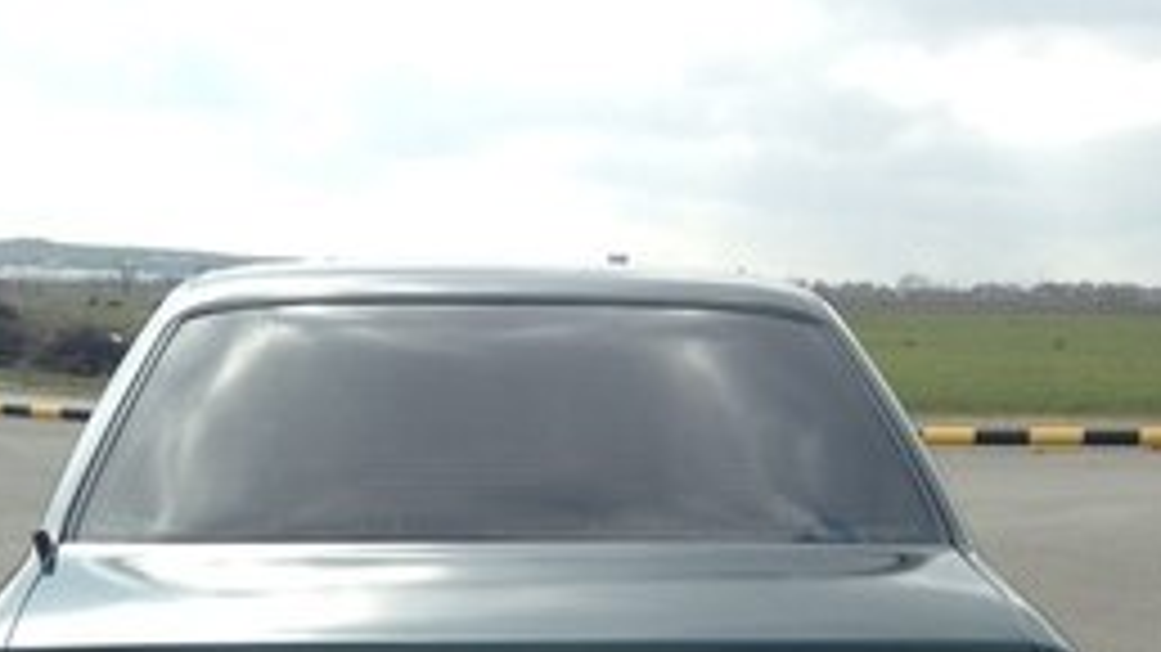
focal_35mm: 69
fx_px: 2124
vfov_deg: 16.1
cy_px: 962
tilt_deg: -15.0
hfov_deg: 30.6
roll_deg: -2.2
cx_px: 585
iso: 50
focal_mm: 4.12
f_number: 2.4
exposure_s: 1/1004
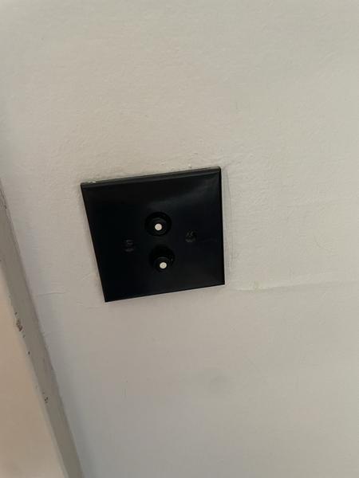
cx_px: 180
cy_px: 239
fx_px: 360
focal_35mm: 26
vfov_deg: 67.3
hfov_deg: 53.1
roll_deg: +4.4
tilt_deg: -25.1
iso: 250
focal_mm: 4.2
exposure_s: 1/60
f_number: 1.6
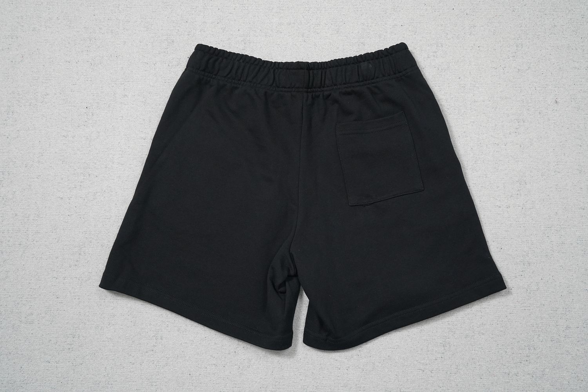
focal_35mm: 35
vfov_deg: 37.9
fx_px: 572
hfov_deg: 54.4
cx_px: 294
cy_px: 196
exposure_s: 1/100
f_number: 10
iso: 1600
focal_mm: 35
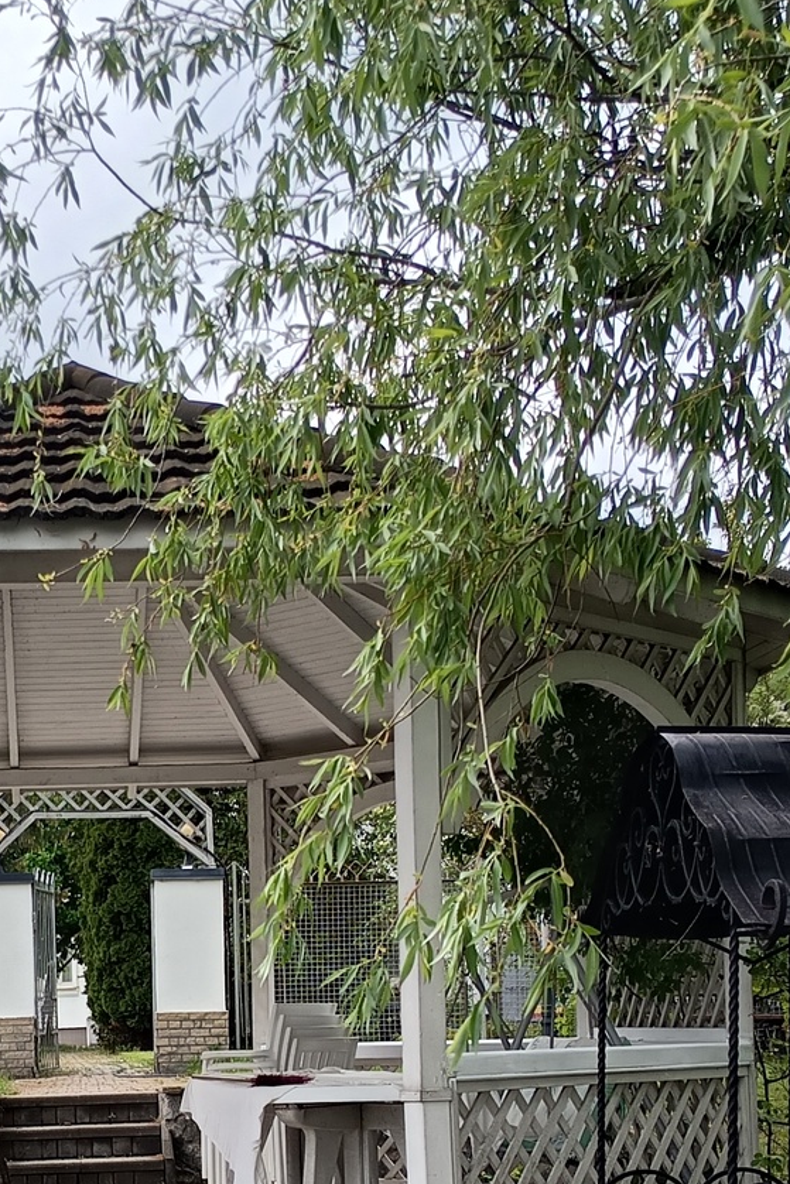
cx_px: 119
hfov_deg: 21.9
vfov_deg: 32.1
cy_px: 920
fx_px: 2007
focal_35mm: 61
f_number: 1.7
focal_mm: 5.27
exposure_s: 1/736
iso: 51
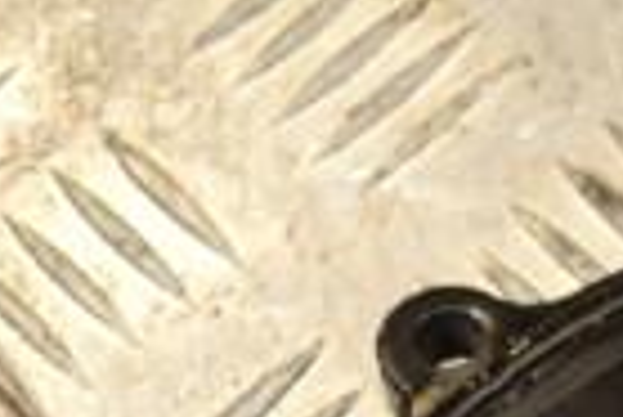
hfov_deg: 11.0
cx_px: 843
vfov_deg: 7.4
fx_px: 3136
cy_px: 785
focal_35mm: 181
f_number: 4.5
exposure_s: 1/125
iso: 320
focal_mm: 28
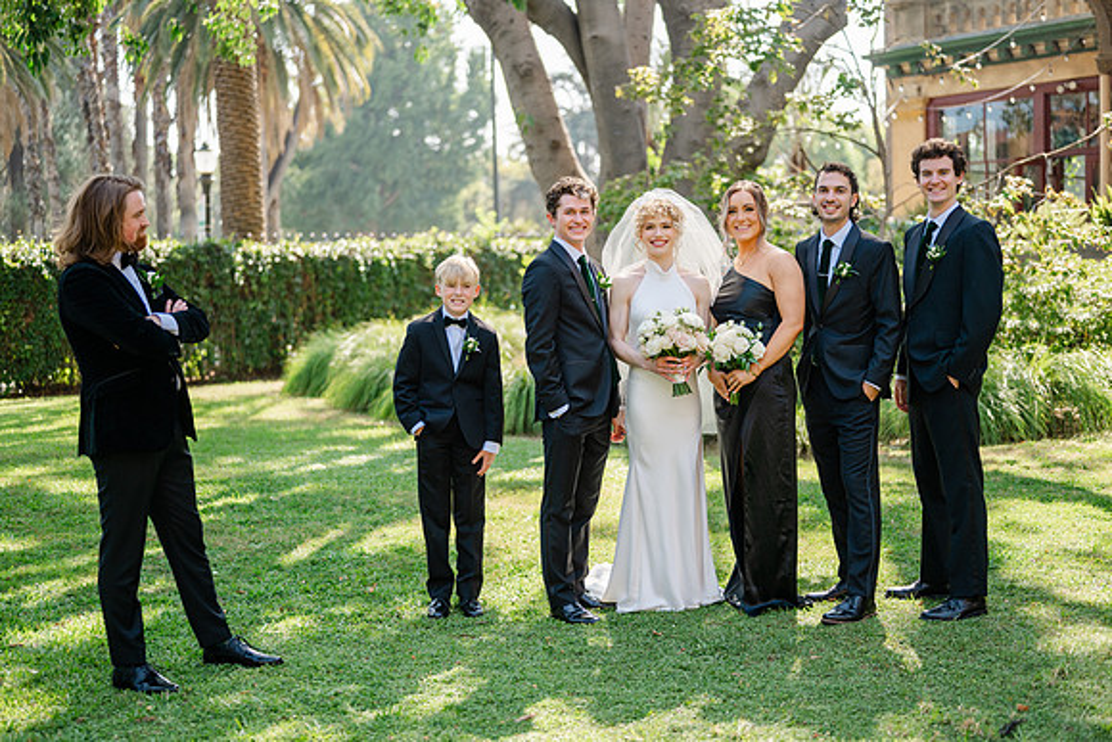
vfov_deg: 27.0
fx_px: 1545
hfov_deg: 39.6
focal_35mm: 50
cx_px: 556
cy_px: 371
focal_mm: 50
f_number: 1.8
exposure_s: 1/1000
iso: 64
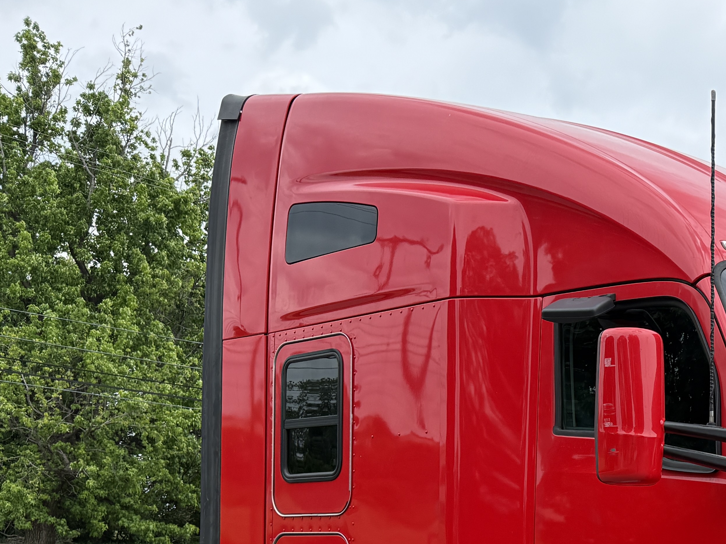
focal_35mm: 55
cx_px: 729
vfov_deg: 25.2
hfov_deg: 32.1
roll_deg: -1.8
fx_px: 1153
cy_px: 550
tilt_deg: +5.0
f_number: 1.78
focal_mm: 6.76
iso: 100
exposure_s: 1/1949
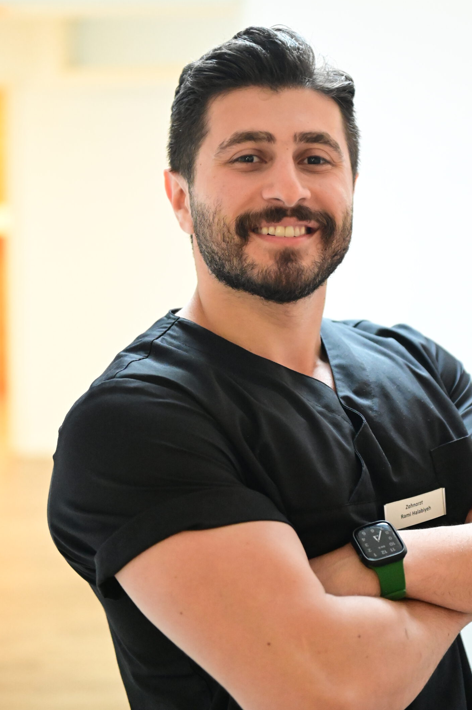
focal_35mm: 85
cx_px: 275
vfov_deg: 23.9
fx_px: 1674
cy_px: 294
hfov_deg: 16.0
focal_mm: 70
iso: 12800
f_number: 2.8
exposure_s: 1/160
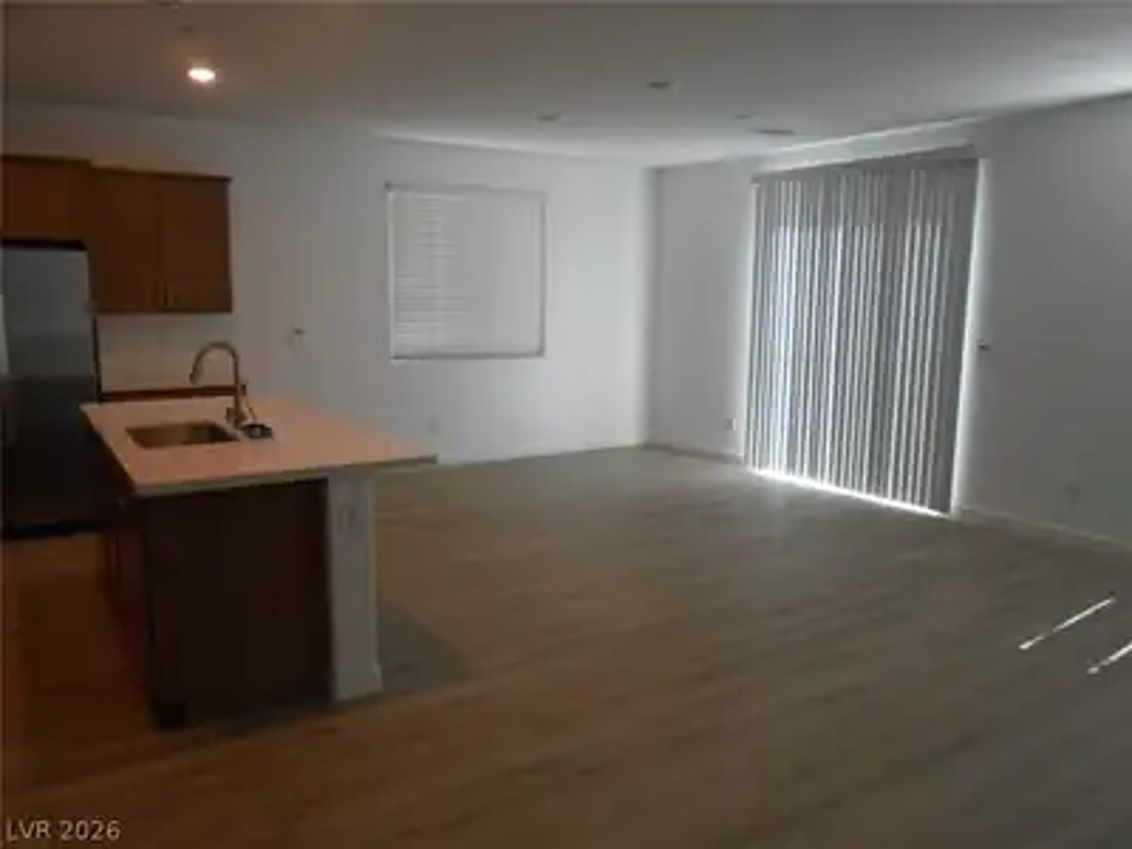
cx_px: 566
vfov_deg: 53.1
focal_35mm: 26
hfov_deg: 67.3
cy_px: 424
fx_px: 850
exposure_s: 1/125
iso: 500
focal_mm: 4.6
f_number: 3.5
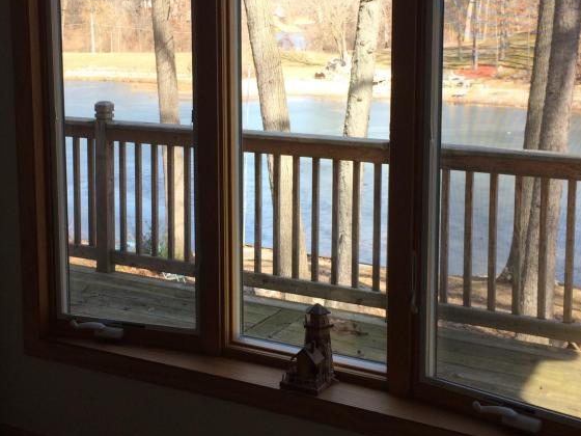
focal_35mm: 53
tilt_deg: -8.5
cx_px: 248
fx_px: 890
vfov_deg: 27.3
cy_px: 140
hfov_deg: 36.1
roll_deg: +0.8
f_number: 2.2
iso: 32
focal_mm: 4.15
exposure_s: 1/272
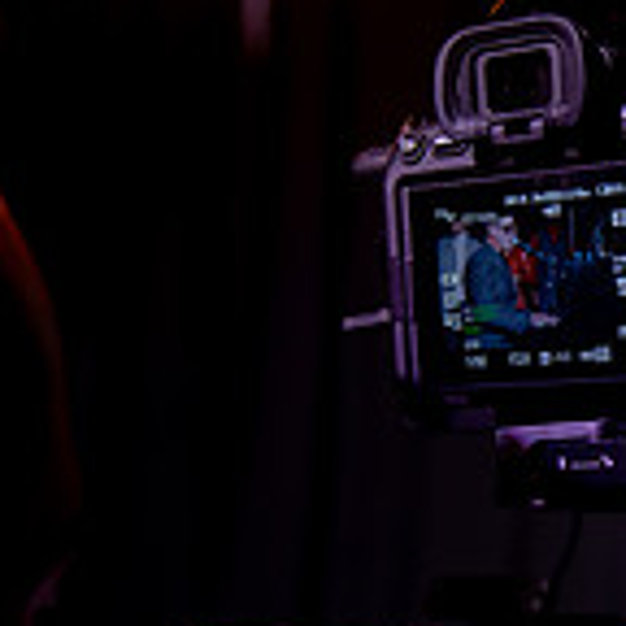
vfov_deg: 21.1
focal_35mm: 82
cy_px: 374
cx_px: 800
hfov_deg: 19.6
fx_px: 1678
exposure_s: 1/200
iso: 1600
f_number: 2.8
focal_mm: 24
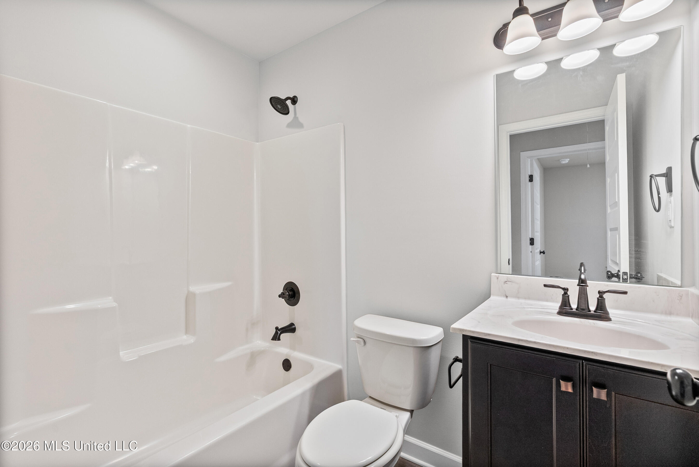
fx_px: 311
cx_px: 350
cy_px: 234
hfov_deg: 96.7
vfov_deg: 73.8
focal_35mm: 16
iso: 800
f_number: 9
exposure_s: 1/13
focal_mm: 16
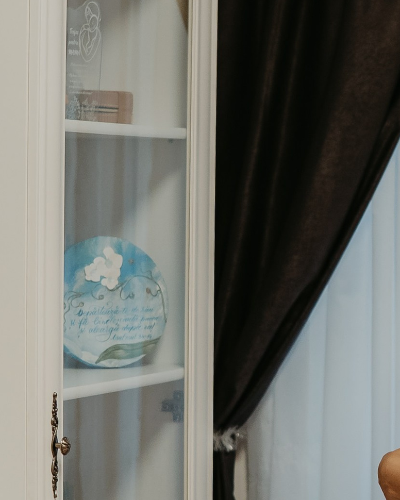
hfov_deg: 11.7
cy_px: 520
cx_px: 443
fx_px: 1924
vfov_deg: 14.5
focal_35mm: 130
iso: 800
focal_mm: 35
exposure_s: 1/160
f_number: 2
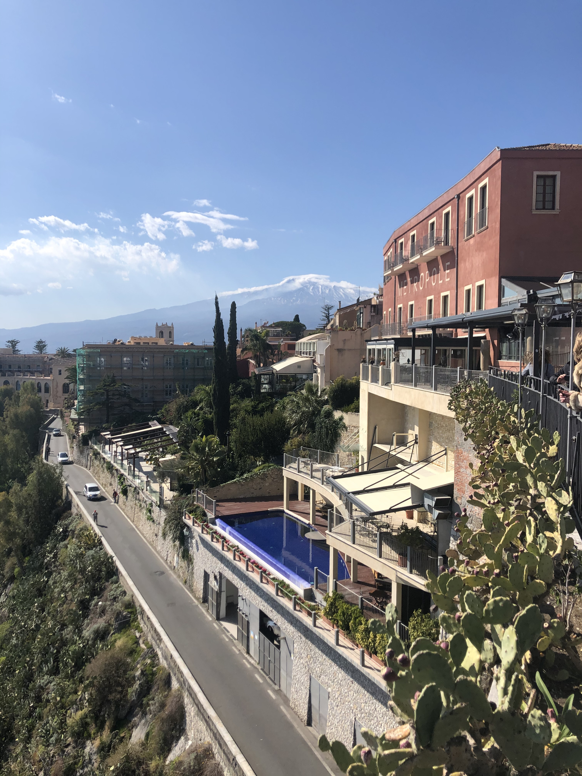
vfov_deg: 63.4
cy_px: 388
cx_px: 291
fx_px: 628
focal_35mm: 28
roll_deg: -0.1
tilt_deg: -2.2
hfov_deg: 49.7
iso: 20
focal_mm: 4
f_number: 1.8
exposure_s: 1/2825
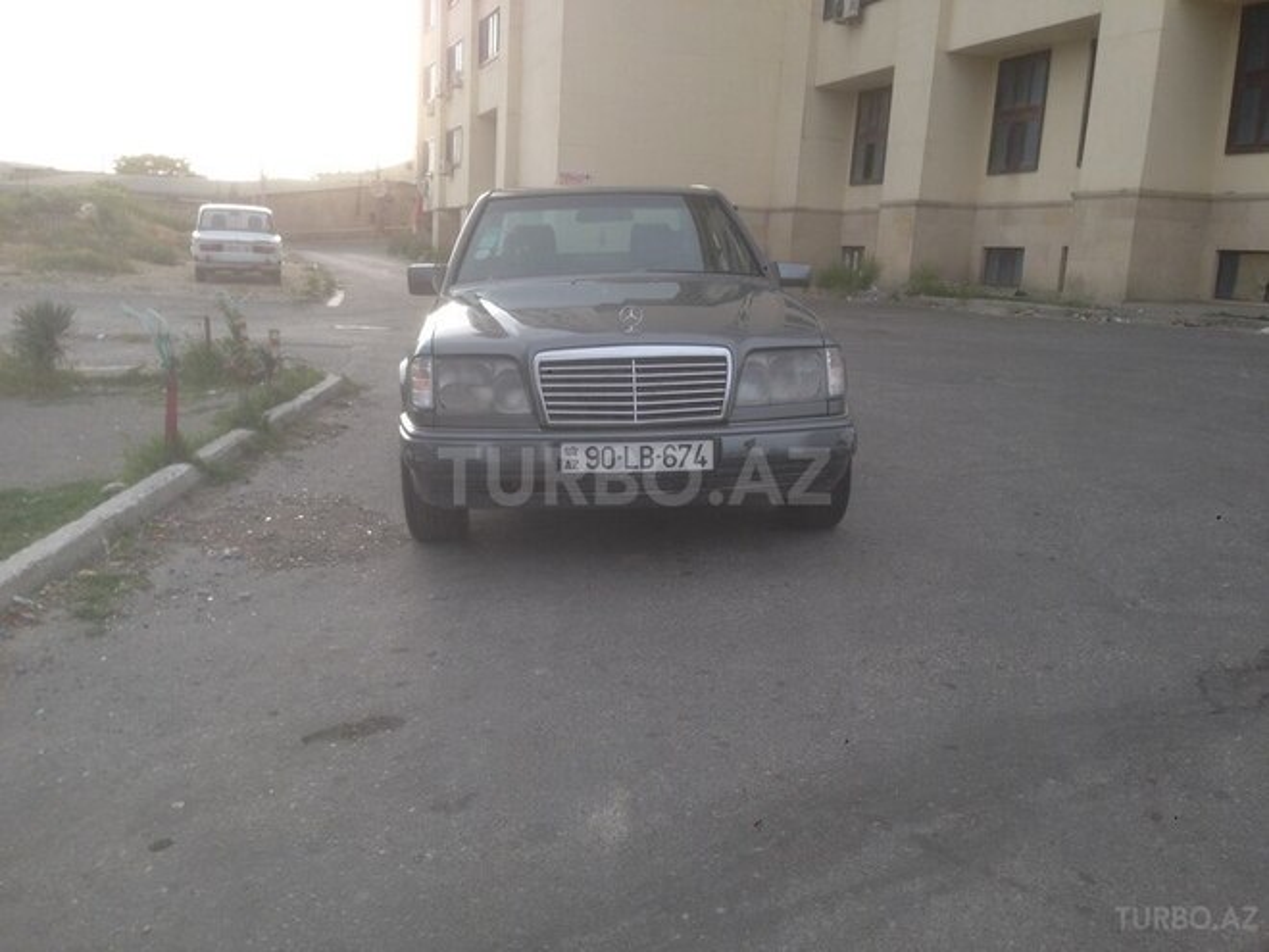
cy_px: 476
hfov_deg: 55.4
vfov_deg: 42.9
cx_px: 634
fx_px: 1210
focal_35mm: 33
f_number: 2.4
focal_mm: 4.12
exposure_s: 1/256
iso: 50
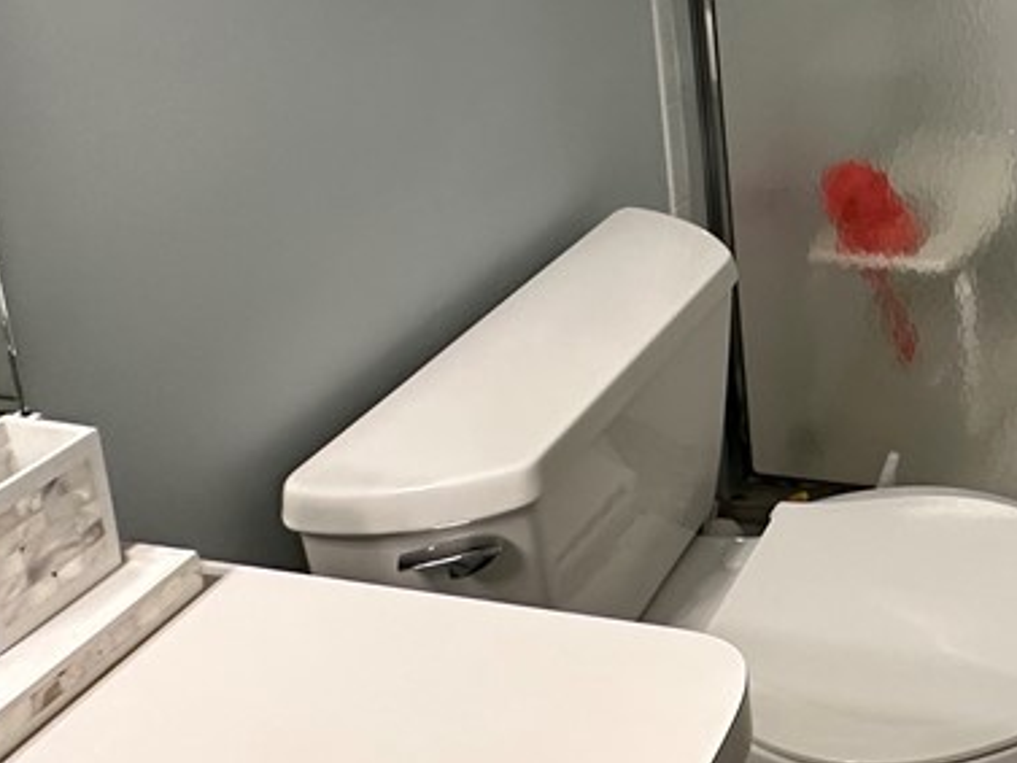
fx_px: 1117
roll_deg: +0.4
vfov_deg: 32.0
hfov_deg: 39.6
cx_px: 1130
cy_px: -132
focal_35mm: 38
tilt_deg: -10.7
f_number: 2.2
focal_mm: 2.22
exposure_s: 1/120
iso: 200
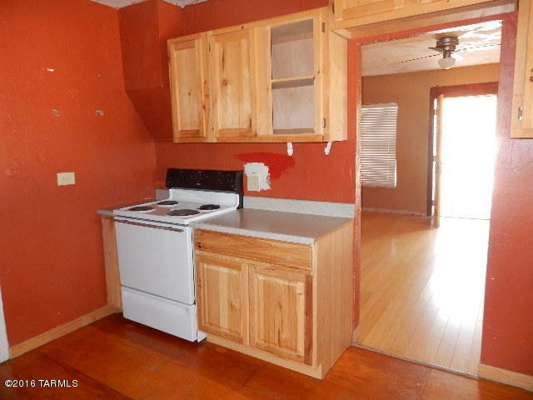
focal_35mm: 25
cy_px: 200
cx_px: 266
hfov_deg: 69.4
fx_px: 385
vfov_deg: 54.9
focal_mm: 4.5
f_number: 3.7
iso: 360
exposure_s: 1/30
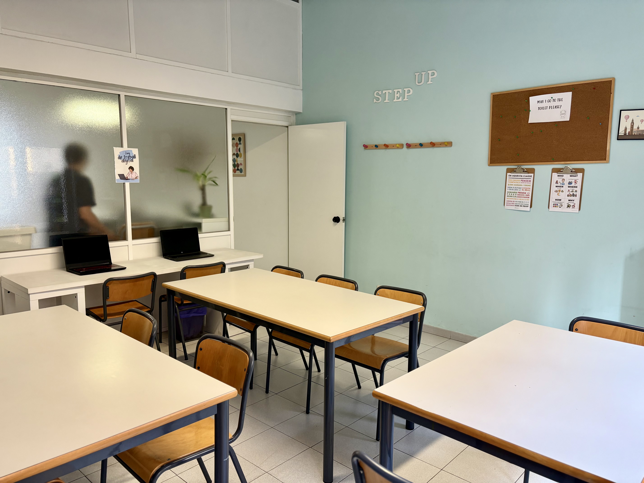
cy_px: 242
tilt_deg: -7.2
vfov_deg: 53.1
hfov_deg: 67.3
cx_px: 322
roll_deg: +0.1
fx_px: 484
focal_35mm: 26
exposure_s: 1/100
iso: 125
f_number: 1.6
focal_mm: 5.96
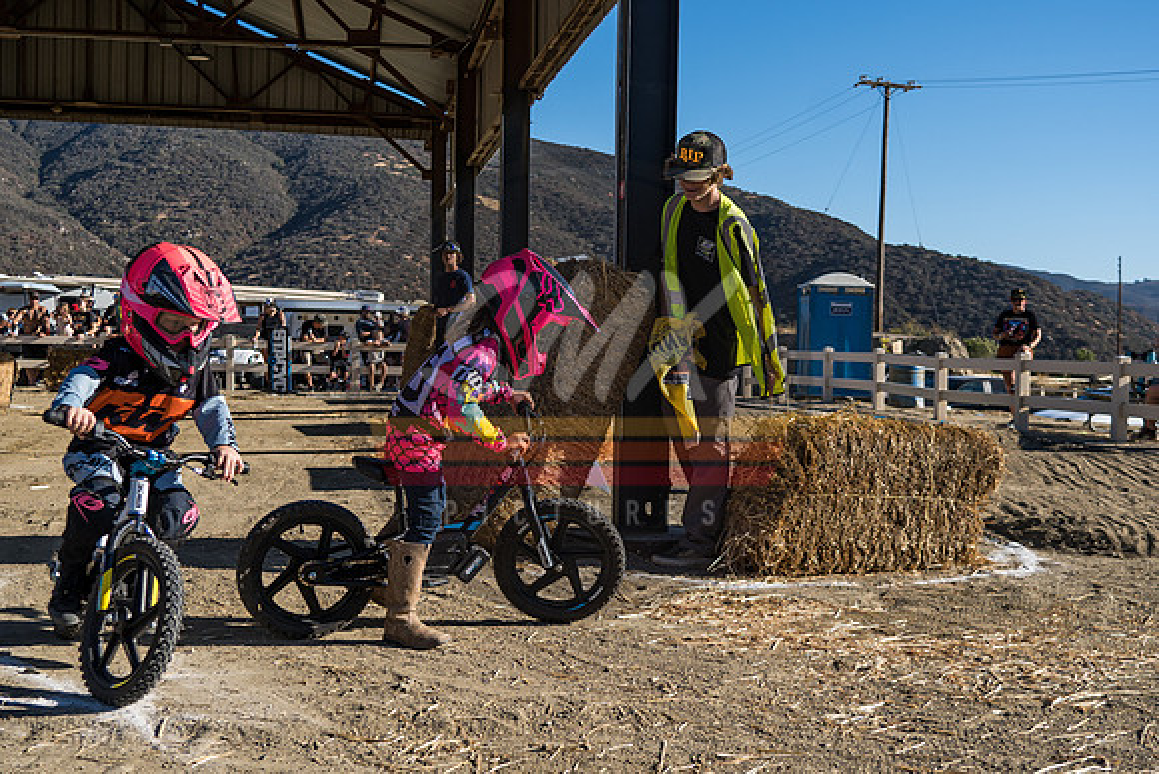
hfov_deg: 43.6
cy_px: 387
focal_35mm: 45
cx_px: 580
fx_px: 1449
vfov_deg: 29.9
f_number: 4
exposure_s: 1/1600
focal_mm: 30
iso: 125
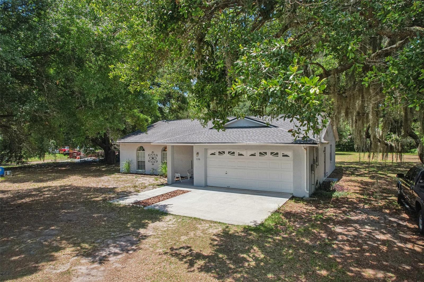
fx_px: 259
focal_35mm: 22
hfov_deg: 78.6
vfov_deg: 57.2
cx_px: 212
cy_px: 141
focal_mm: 8.4
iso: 400
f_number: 2.8
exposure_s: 1/1250
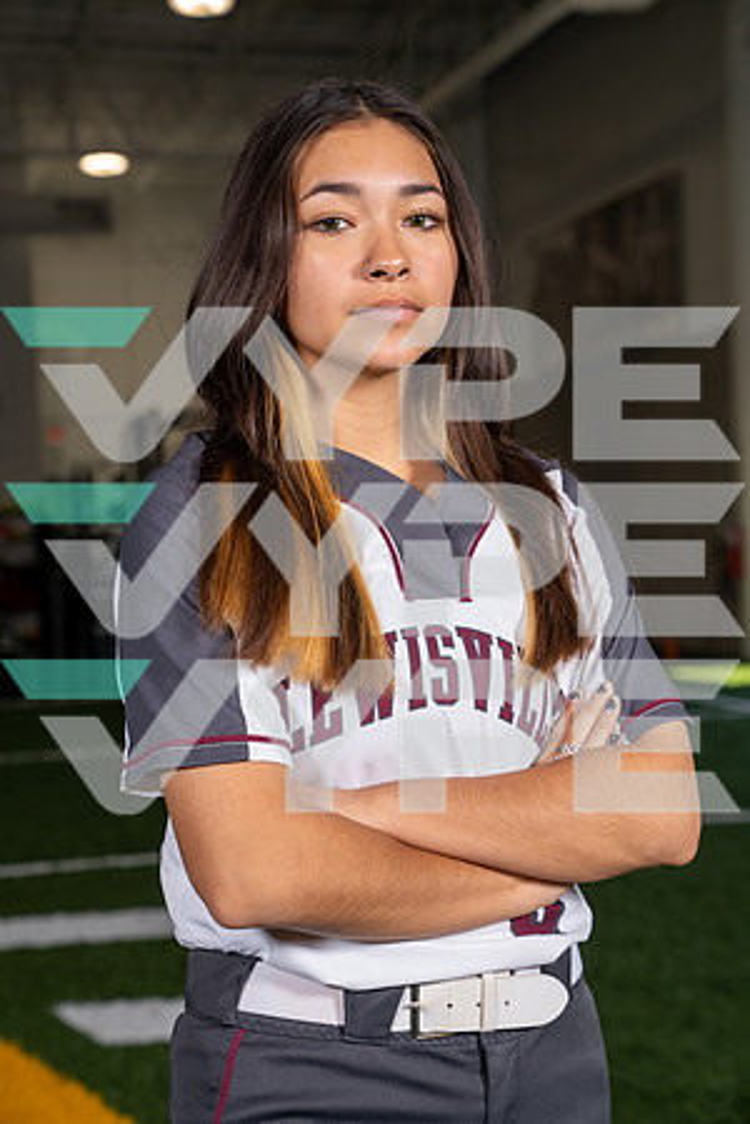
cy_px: 562
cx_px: 375
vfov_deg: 28.8
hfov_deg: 19.5
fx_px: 2187
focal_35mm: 70
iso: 200
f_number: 5.6
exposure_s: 1/200
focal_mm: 70
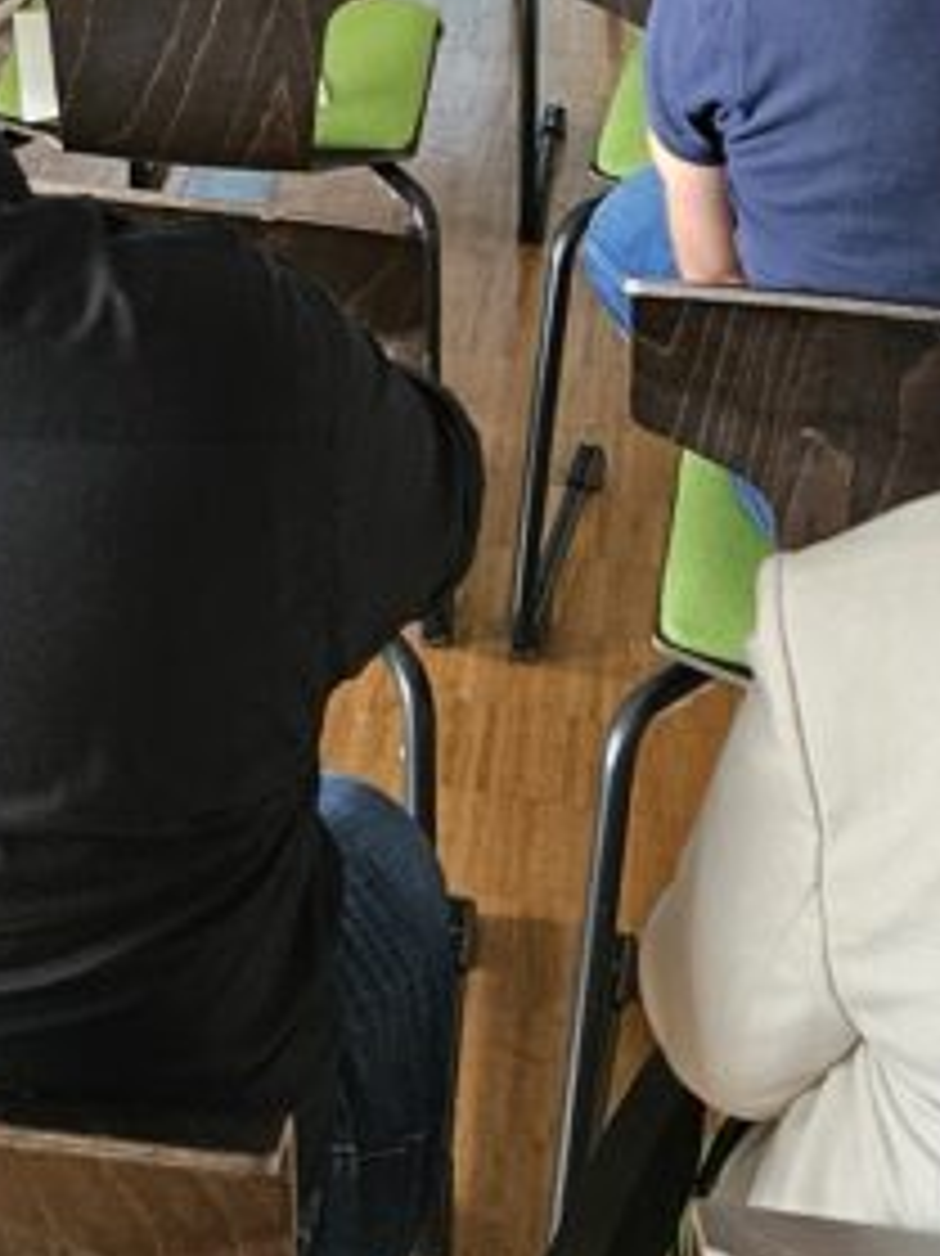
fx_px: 3587
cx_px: -198
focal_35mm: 99
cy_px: -414
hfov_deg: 14.4
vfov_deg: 18.4
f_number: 1.8
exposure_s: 1/100
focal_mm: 5.4
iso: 400
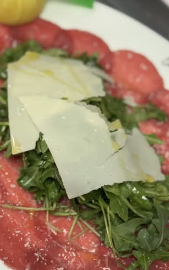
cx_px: 95
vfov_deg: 27.1
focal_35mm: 76
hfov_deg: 17.2
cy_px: 150
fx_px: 560
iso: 160
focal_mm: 6.76
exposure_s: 1/120
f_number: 1.78
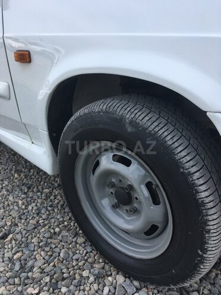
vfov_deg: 61.7
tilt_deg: -26.0
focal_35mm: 29
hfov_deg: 48.2
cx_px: 110
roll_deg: +2.5
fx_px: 247
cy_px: 148
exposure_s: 1/596
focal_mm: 4.15
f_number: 2.2
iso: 25
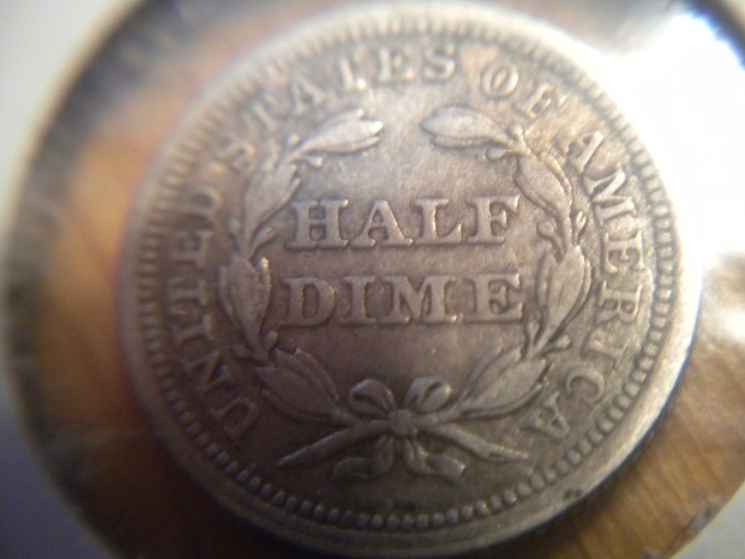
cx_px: 372
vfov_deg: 35.1
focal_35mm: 41
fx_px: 883
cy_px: 280
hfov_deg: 45.8
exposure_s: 1/11.7
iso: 400
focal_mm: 7.4
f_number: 3.5
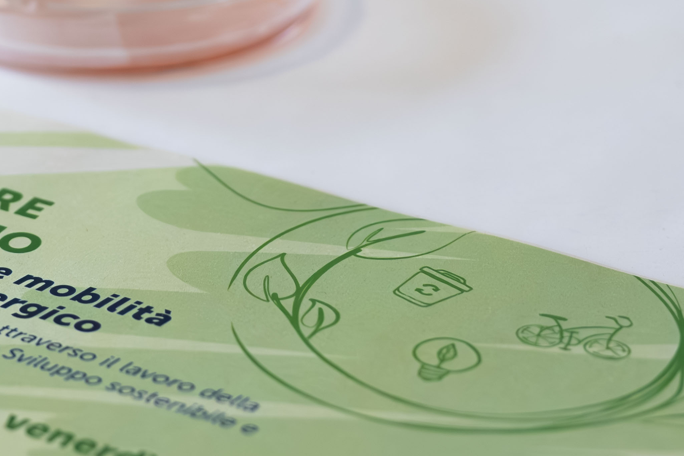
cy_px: -199
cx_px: 61
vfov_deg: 10.2
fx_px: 2470
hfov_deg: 15.6
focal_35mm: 130
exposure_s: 1/640
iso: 2500
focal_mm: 44
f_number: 4
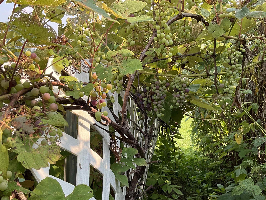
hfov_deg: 53.9
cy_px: 109
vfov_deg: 41.8
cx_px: 124
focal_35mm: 34
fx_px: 261
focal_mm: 3
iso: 25
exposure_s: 1/331
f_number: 1.8
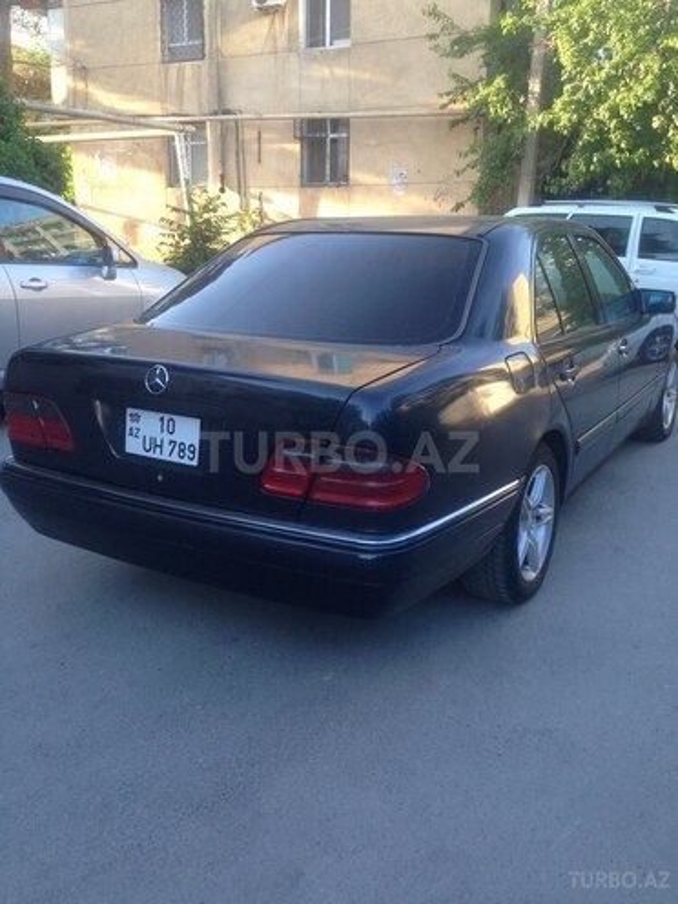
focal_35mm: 33
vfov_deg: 55.4
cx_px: 339
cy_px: 452
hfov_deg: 42.9
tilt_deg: -15.8
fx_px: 862
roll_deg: -2.5
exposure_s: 1/120
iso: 64
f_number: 2.4
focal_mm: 4.12
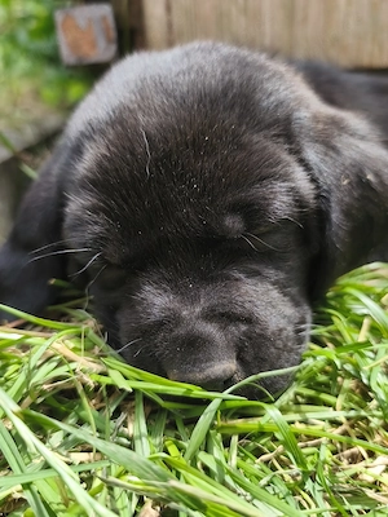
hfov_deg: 49.7
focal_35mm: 28
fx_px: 418
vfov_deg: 63.4
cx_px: 194
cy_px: 258
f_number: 1.65
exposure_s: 1/433
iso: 50
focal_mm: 6.14
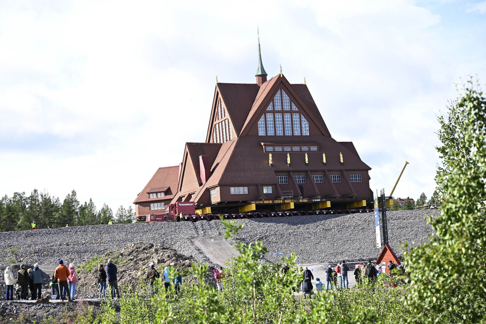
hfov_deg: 28.8
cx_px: 243
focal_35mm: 70
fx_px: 945
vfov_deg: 19.5
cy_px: 162
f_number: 4
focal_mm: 70
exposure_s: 1/640
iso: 160
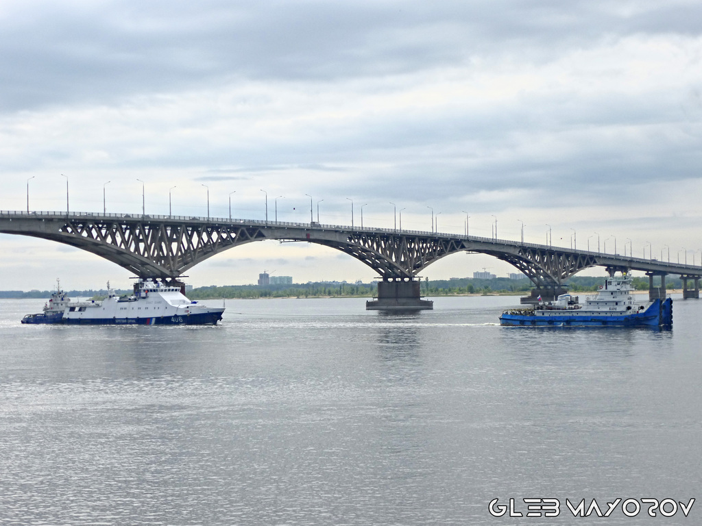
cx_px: 351
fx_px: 1440
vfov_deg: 20.7
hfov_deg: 27.4
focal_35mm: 71
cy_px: 263
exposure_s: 1/1000
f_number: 4.7
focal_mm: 12.7
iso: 100
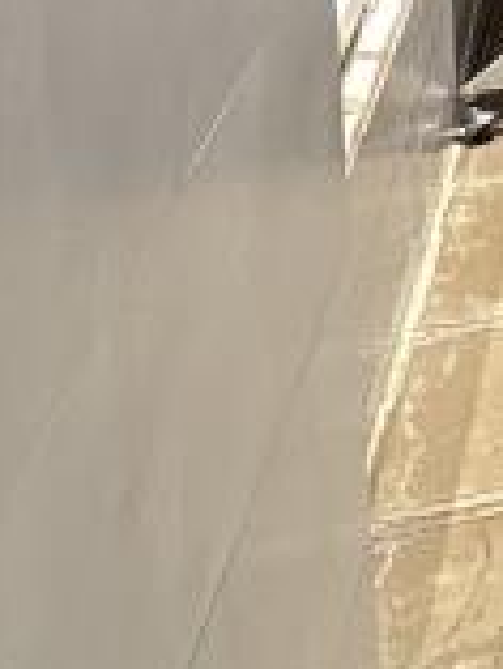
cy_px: -635
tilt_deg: -5.3
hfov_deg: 9.4
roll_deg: -0.1
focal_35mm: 107
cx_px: 1697
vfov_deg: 15.2
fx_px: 2070
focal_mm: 2.22
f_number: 2.2
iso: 50
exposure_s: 1/3106
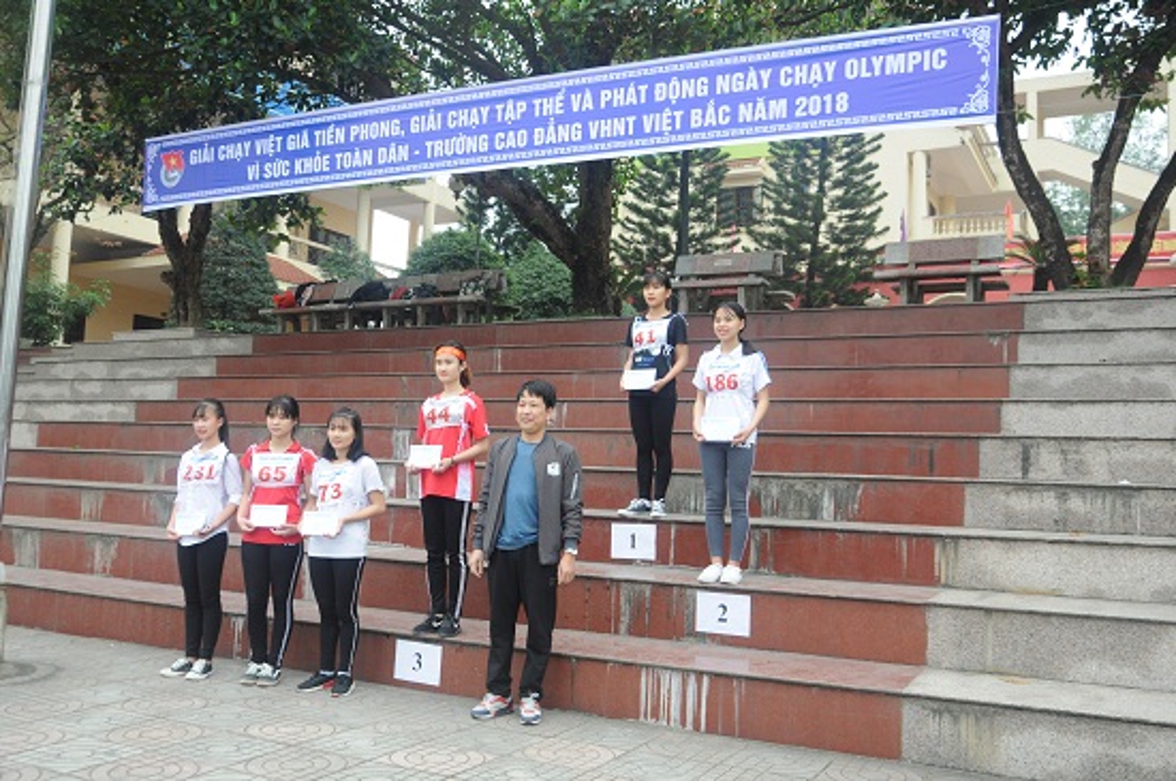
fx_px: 1076
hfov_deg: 57.3
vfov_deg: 39.9
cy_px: 390
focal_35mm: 33
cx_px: 588
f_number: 4.5
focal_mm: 22
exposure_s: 1/80
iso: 250
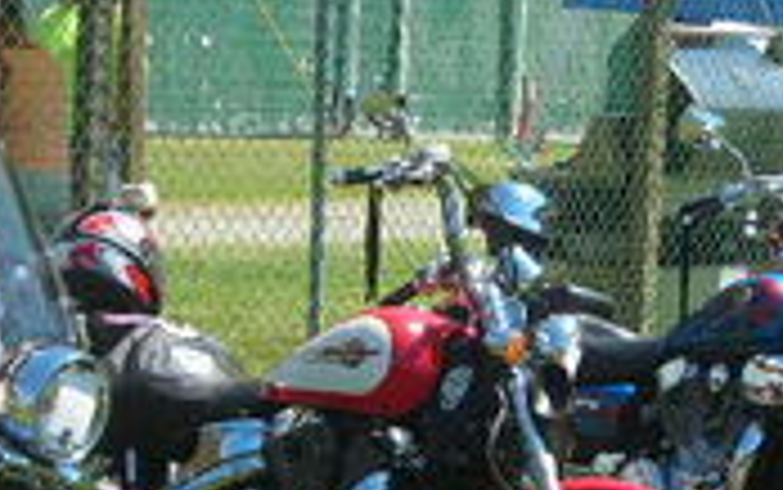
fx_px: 3374
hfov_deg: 13.2
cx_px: 472
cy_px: 400
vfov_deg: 8.3
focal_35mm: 158
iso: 50
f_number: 3.9
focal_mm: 10.8
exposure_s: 1/230
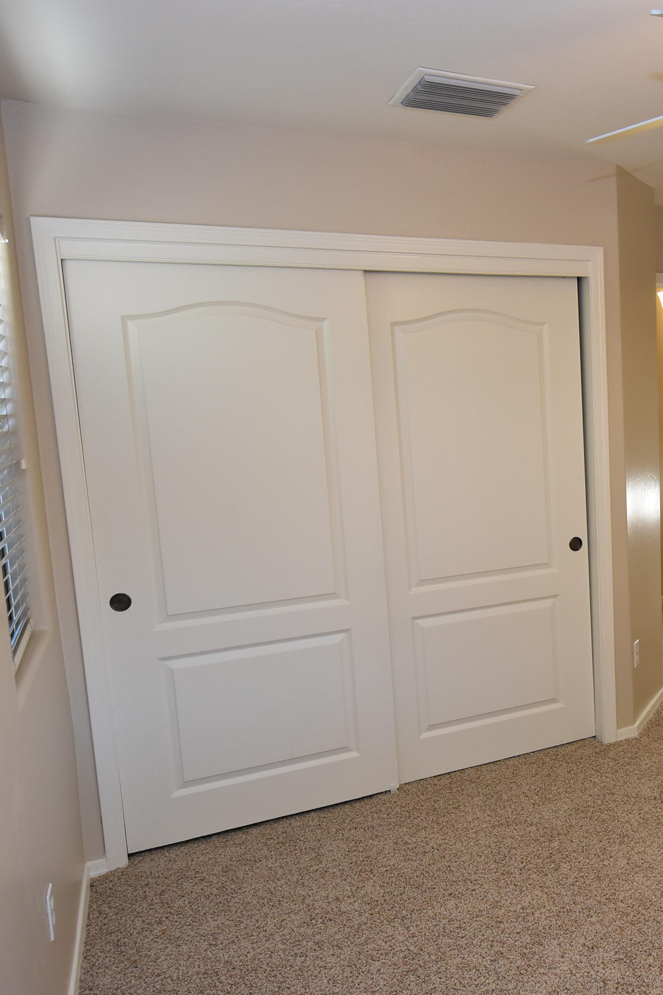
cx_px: 642
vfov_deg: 58.7
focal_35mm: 32
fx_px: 884
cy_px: 491
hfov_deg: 37.3
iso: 800
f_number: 5
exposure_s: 1/100
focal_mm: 14
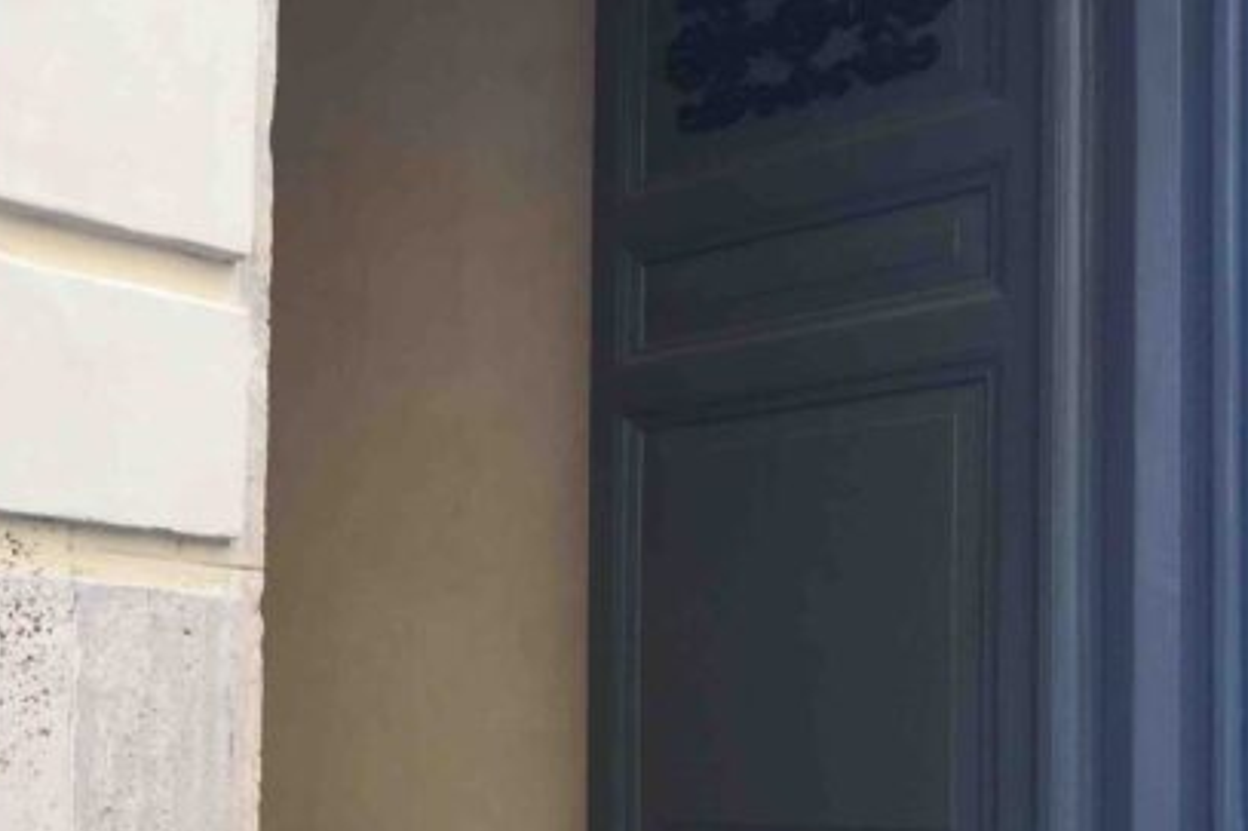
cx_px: 37
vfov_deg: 21.1
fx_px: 2183
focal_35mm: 63
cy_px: 730
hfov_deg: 30.0
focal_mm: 4.15
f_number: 2.2
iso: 40
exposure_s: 1/100
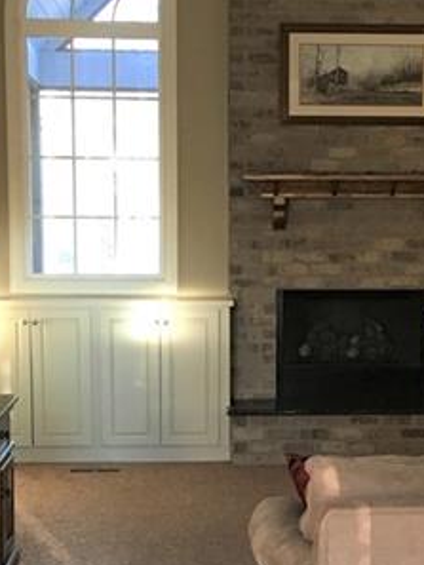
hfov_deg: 19.6
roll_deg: -0.1
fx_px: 1224
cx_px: 283
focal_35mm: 75
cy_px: 363
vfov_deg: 25.9
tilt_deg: -6.7
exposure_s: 1/30
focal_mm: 4.15
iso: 200
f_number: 2.2
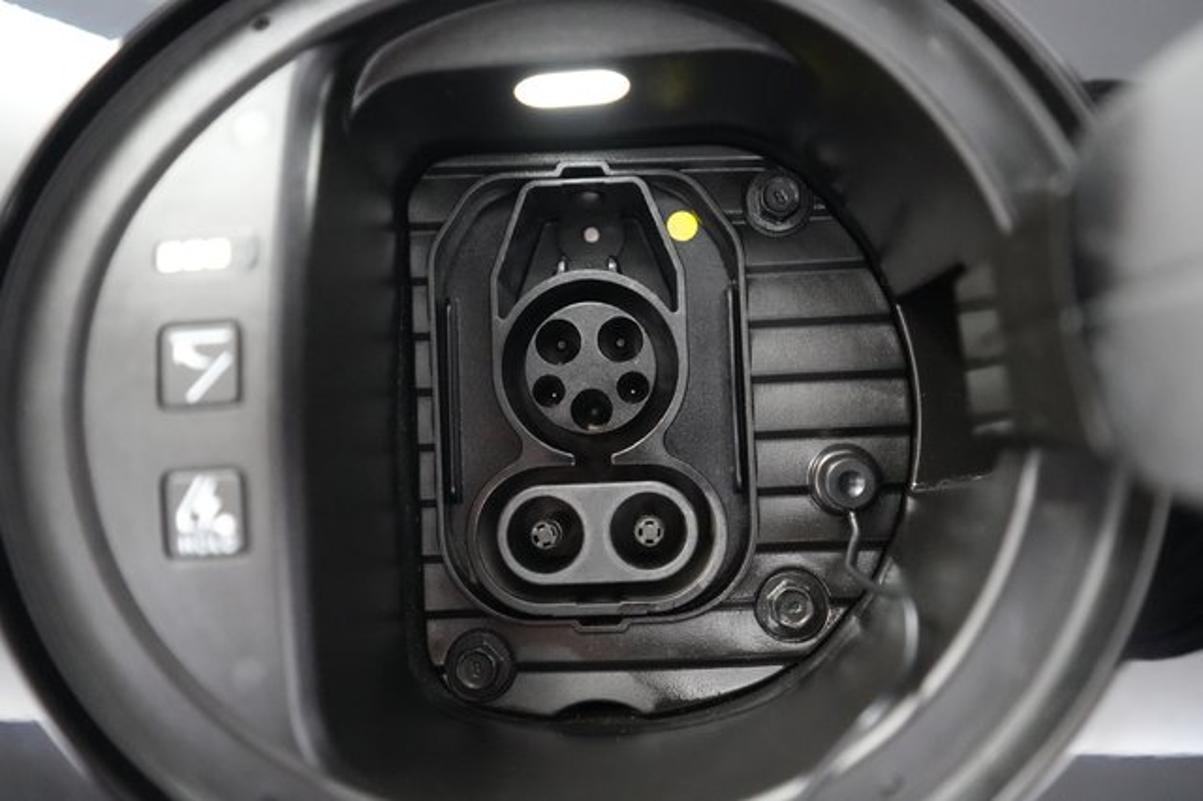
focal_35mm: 28
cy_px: 400
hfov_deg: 65.5
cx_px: 602
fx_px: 935
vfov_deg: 46.4
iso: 12800
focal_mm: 28
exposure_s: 1/100
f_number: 2.8
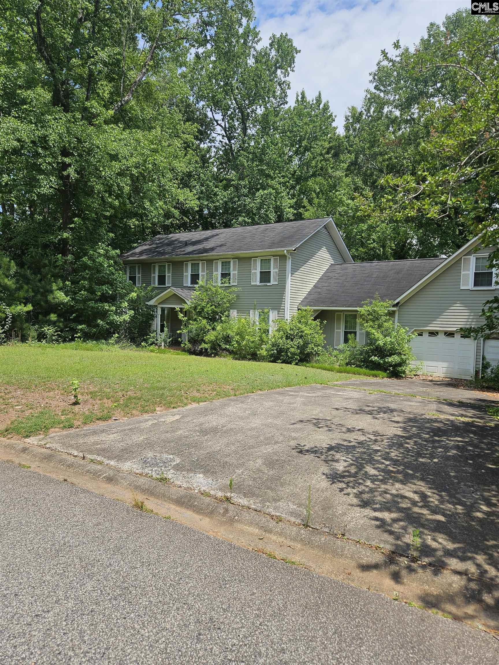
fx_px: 442
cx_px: 250
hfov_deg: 58.9
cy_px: 332
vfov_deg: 73.9
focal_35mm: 23
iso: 25
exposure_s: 1/1973
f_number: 1.8
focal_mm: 5.4
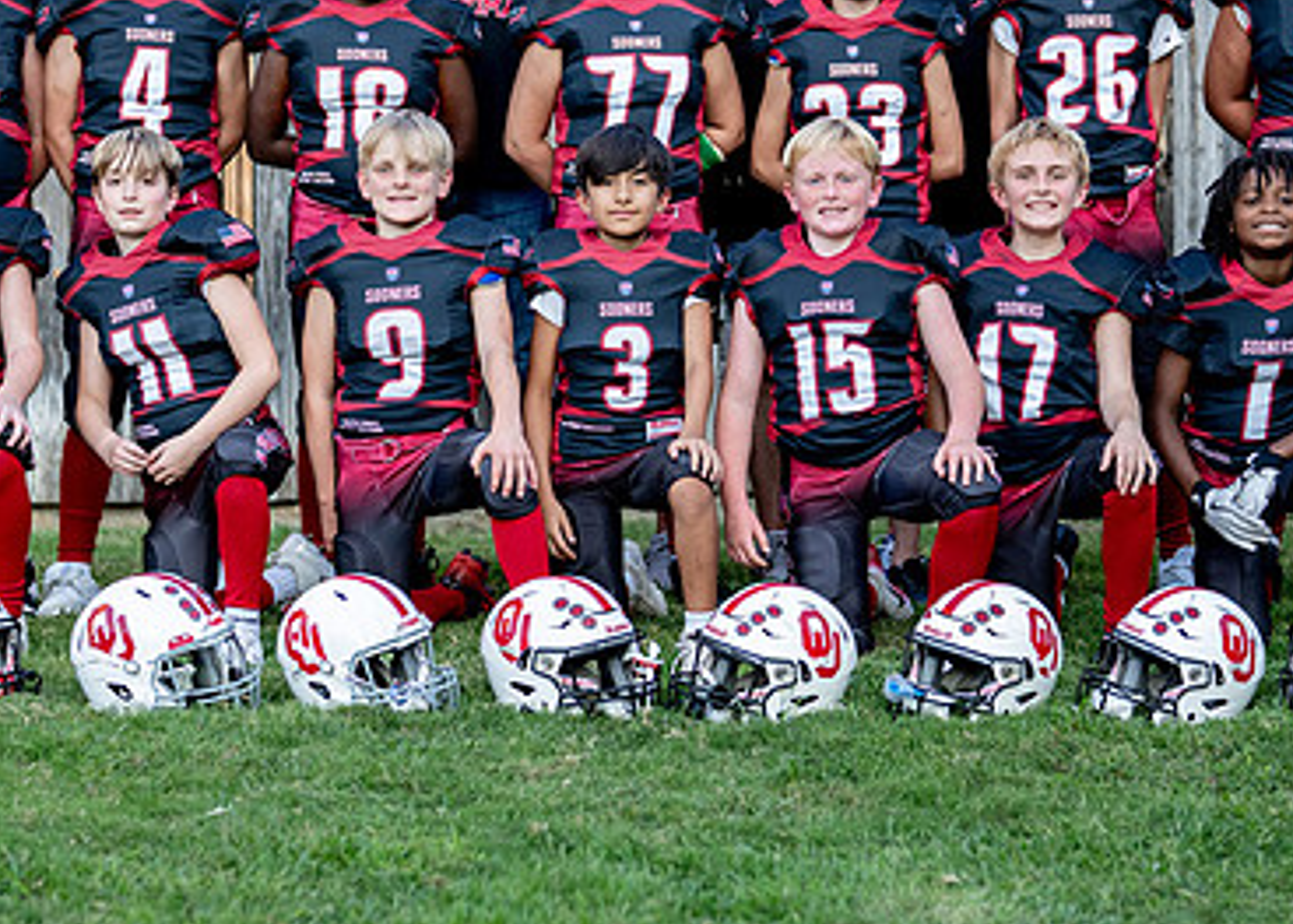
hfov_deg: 17.5
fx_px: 4187
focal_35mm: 114
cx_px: 742
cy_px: 221
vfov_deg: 12.6
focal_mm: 50
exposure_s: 1/1250
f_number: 1.8
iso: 400
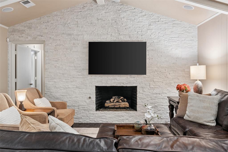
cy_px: 76
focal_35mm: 30
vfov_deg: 43.6
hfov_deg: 61.9
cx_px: 114
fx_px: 190
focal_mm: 20
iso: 400
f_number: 10
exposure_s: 1.3
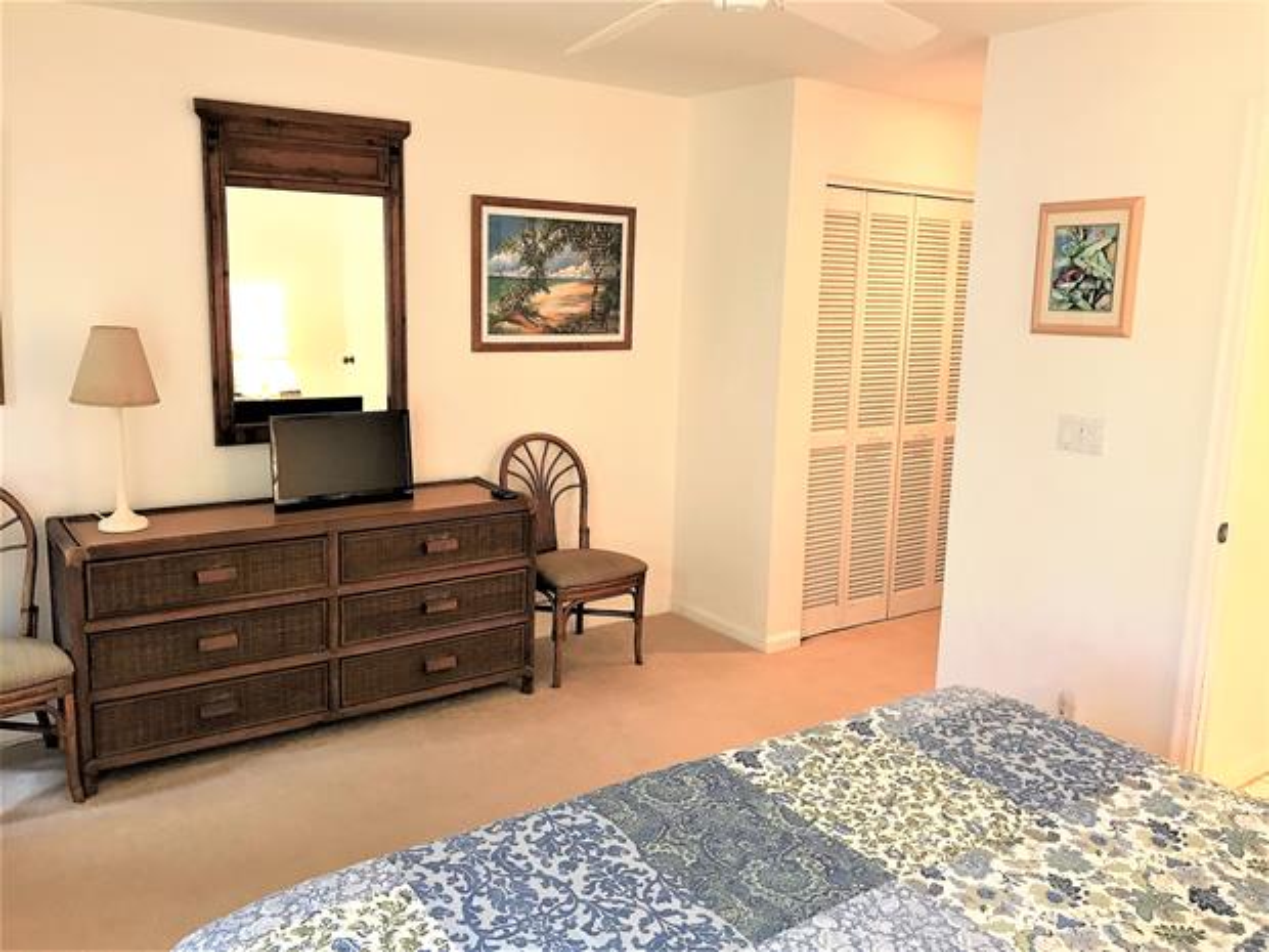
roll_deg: -1.4
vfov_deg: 49.7
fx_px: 1026
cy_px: 476
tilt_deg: -9.2
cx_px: 634
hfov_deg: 63.4
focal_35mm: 28
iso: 50
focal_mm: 3.99
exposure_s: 1/15
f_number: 1.8
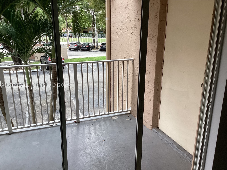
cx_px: 114
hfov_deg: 58.4
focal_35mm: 31
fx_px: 203
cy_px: 85
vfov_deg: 45.4
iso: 64
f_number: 2.4
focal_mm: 3.3
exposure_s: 1/60
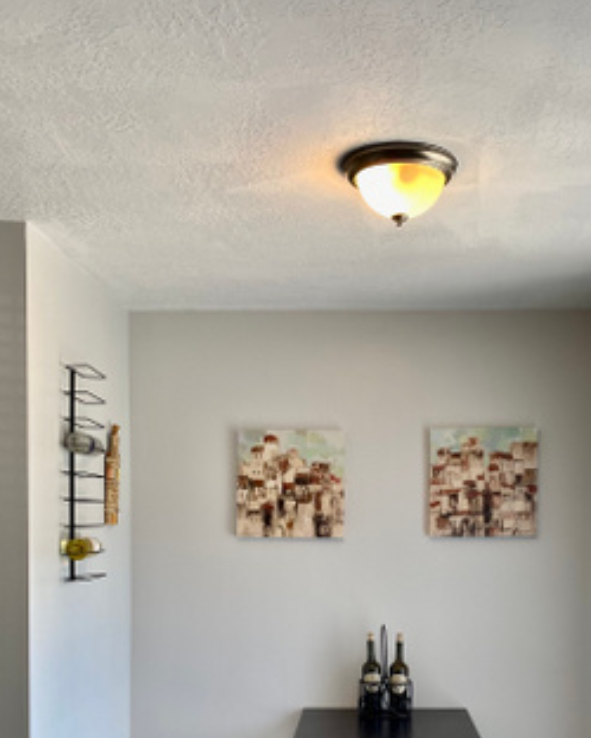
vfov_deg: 45.3
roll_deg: -0.6
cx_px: 371
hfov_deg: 38.0
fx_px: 852
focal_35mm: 39
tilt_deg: -1.9
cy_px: 546
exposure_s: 1/120
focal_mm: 4.25
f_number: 1.8
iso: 50
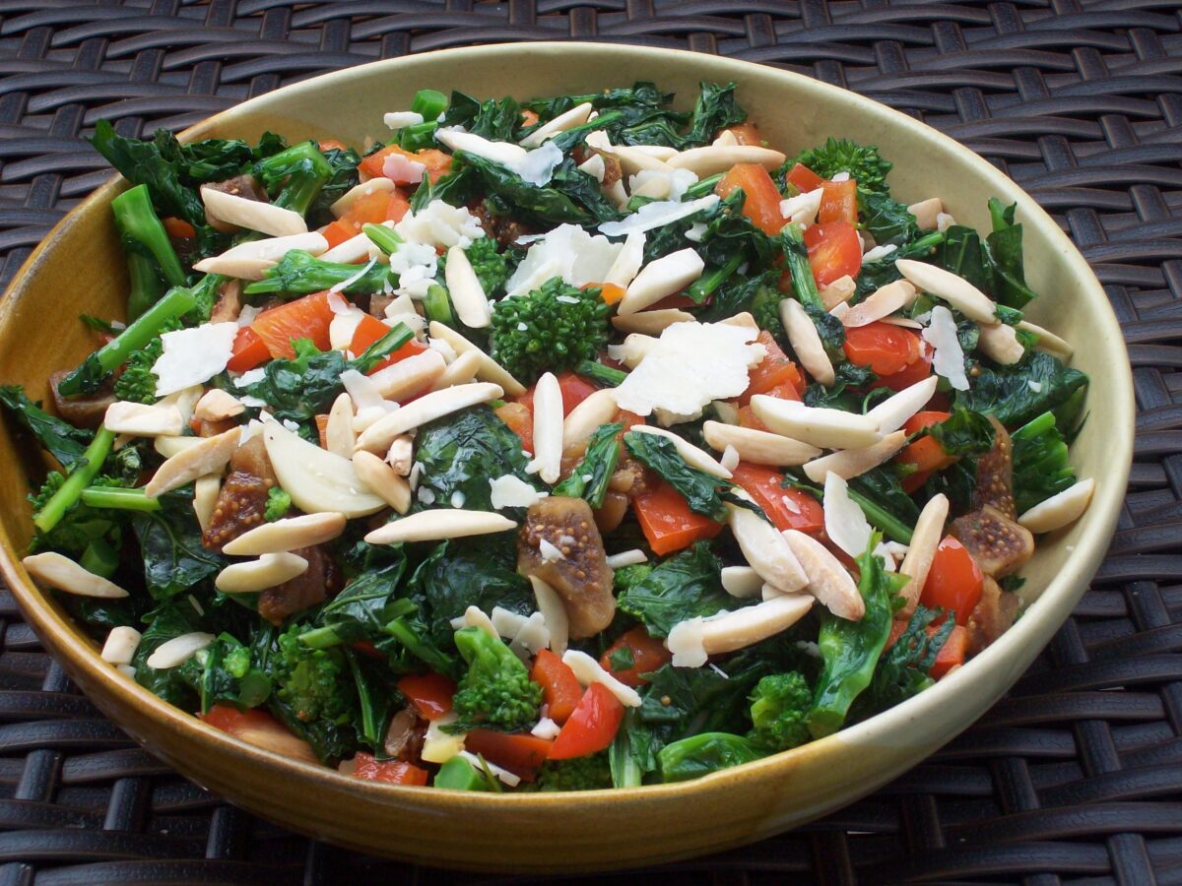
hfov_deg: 22.5
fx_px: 2971
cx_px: 591
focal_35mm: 87
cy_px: 443
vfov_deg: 17.0
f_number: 4.3
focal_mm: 14.3
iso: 80
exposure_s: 1/180
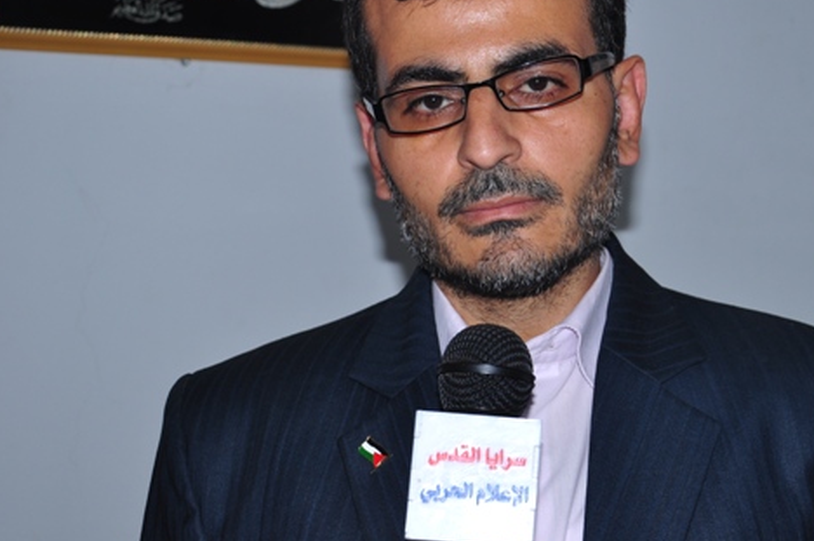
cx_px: 506
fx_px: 1762
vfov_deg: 17.4
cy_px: 204
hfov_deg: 25.9
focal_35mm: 78
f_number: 6.3
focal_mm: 38
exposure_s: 1/125
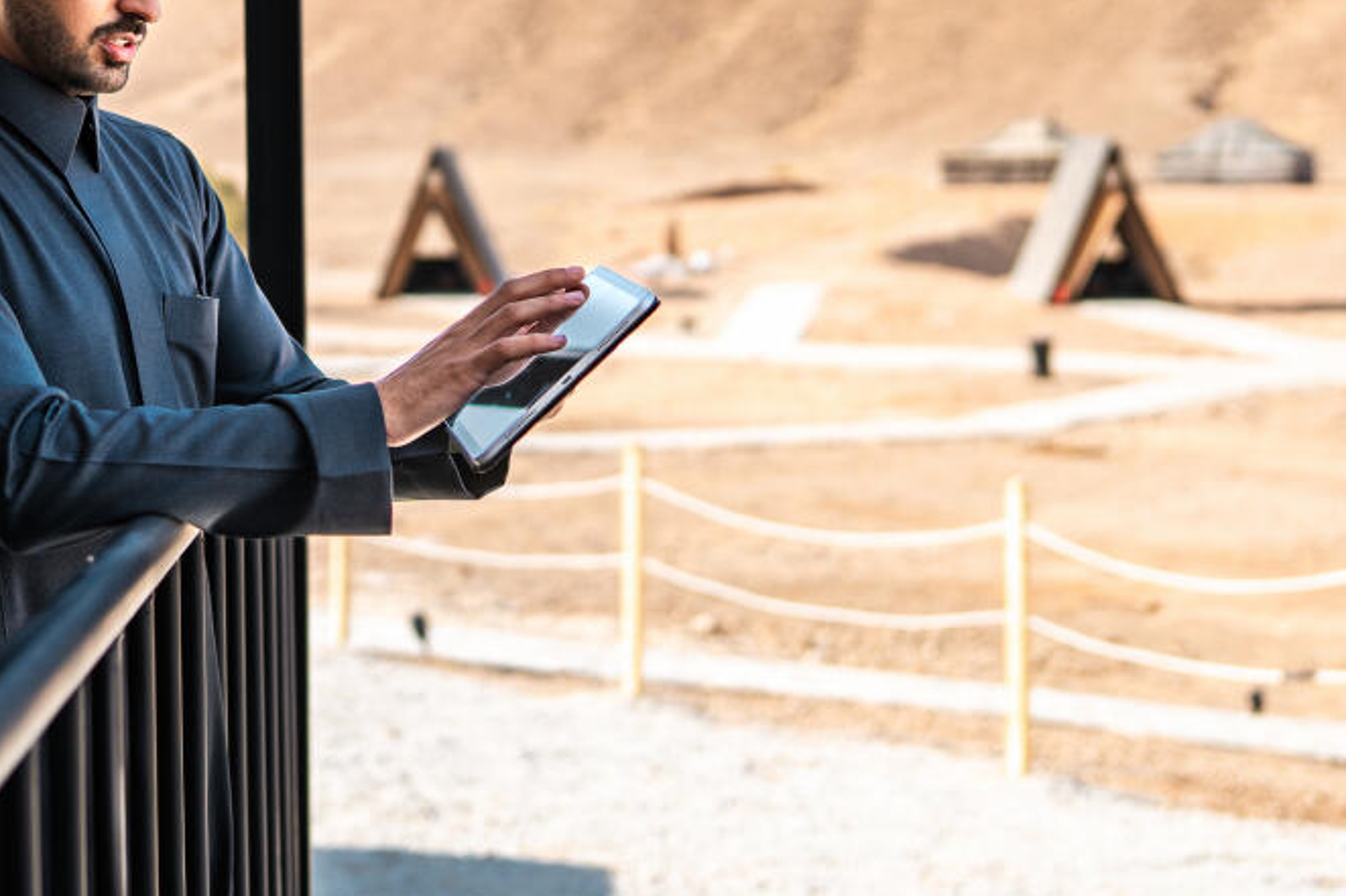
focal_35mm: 74
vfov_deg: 18.2
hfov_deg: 27.0
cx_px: 362
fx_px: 2766
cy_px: 162
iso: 100
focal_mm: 35
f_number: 2
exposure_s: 1/2500
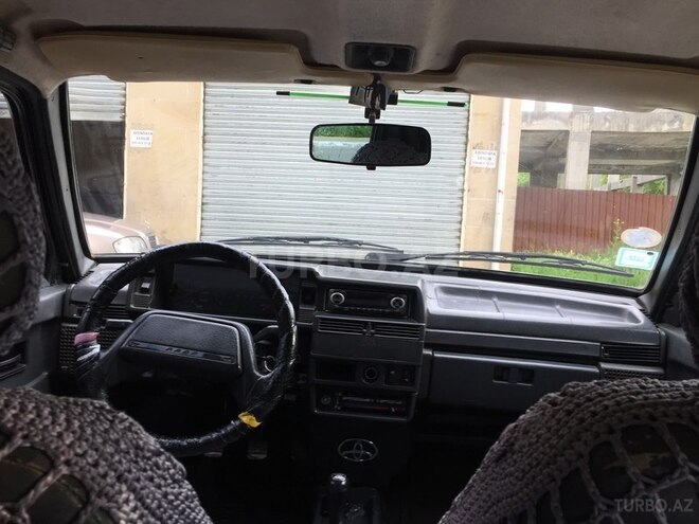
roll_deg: -4.2
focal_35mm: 29
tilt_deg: -5.7
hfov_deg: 61.7
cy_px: 262
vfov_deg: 48.2
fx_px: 586
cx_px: 350
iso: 50
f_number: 2.2
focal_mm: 4.15
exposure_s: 1/100
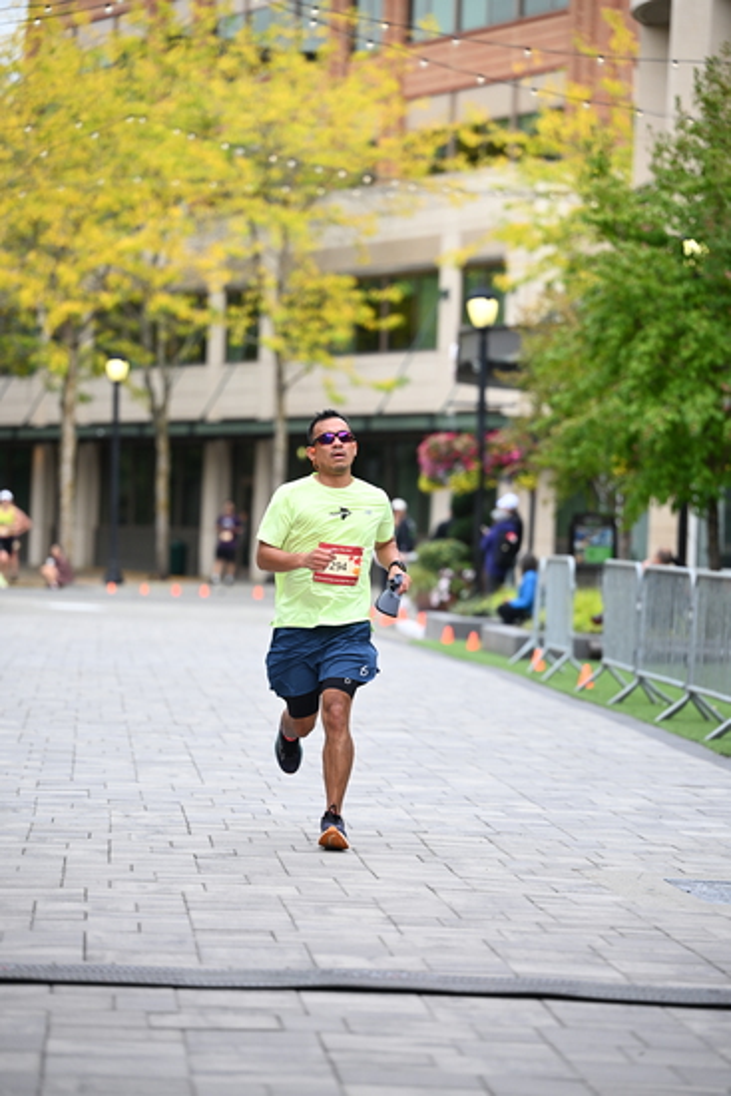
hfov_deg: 11.0
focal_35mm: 125
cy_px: 548
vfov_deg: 16.4
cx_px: 366
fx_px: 3805
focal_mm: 125
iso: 640
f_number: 2.8
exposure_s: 1/1600
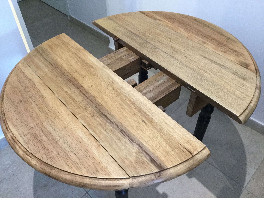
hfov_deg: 58.4
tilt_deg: -47.3
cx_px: 132
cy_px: 99
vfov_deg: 45.4
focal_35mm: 31
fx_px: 236
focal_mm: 3.3
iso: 200
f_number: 2.4
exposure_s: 1/33
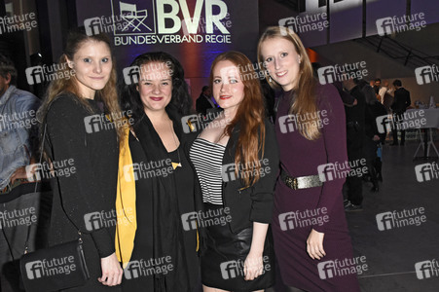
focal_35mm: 36
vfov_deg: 36.8
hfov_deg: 53.2
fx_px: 439
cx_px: 220
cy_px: 146
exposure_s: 1/125
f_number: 6.3
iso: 3200
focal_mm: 24
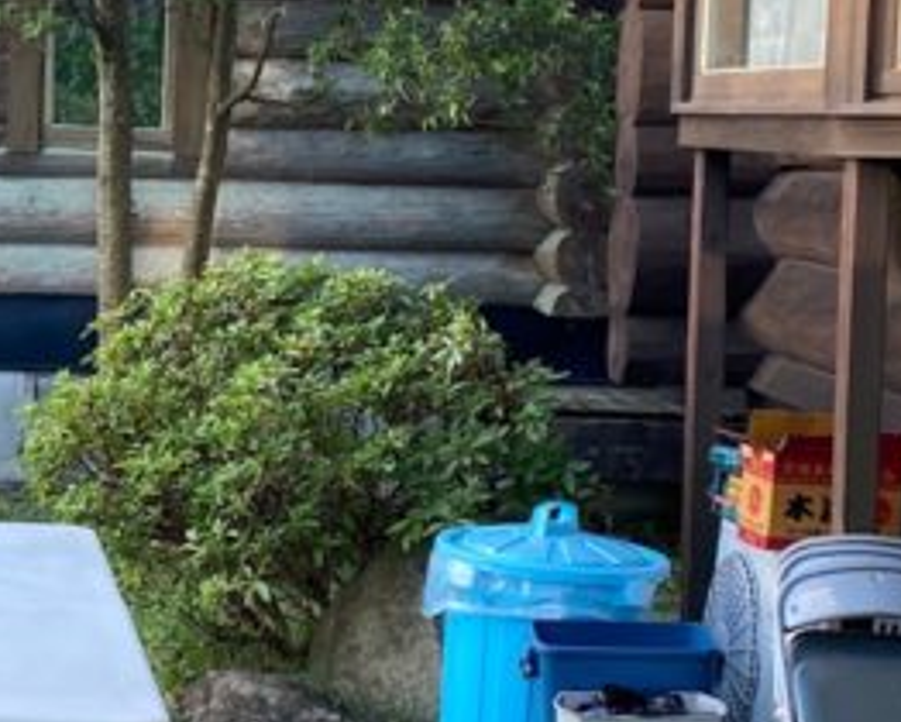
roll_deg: -1.2
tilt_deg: -4.5
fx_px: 2642
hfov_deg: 19.1
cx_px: 148
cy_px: 296
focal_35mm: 99
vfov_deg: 15.6
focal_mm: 4.25
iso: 50
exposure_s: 1/122
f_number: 1.8
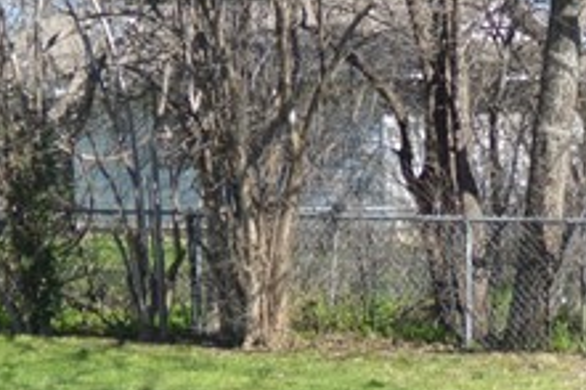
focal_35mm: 133
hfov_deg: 15.4
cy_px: 244
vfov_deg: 10.3
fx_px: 2163
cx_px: 359
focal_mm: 18
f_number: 3.5
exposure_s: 1/2500
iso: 400
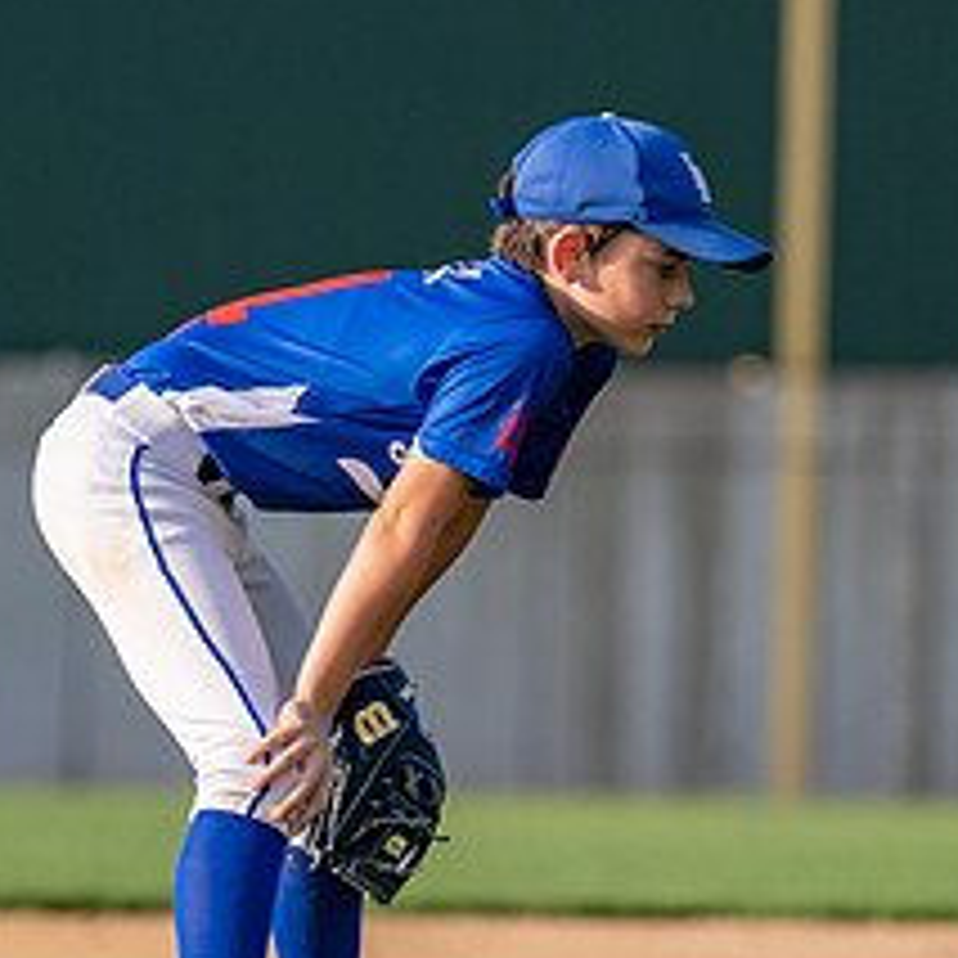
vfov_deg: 2.7
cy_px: 597
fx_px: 20195
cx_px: 455
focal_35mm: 645
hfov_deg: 2.7
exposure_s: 1/4000
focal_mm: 191
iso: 250
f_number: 2.8
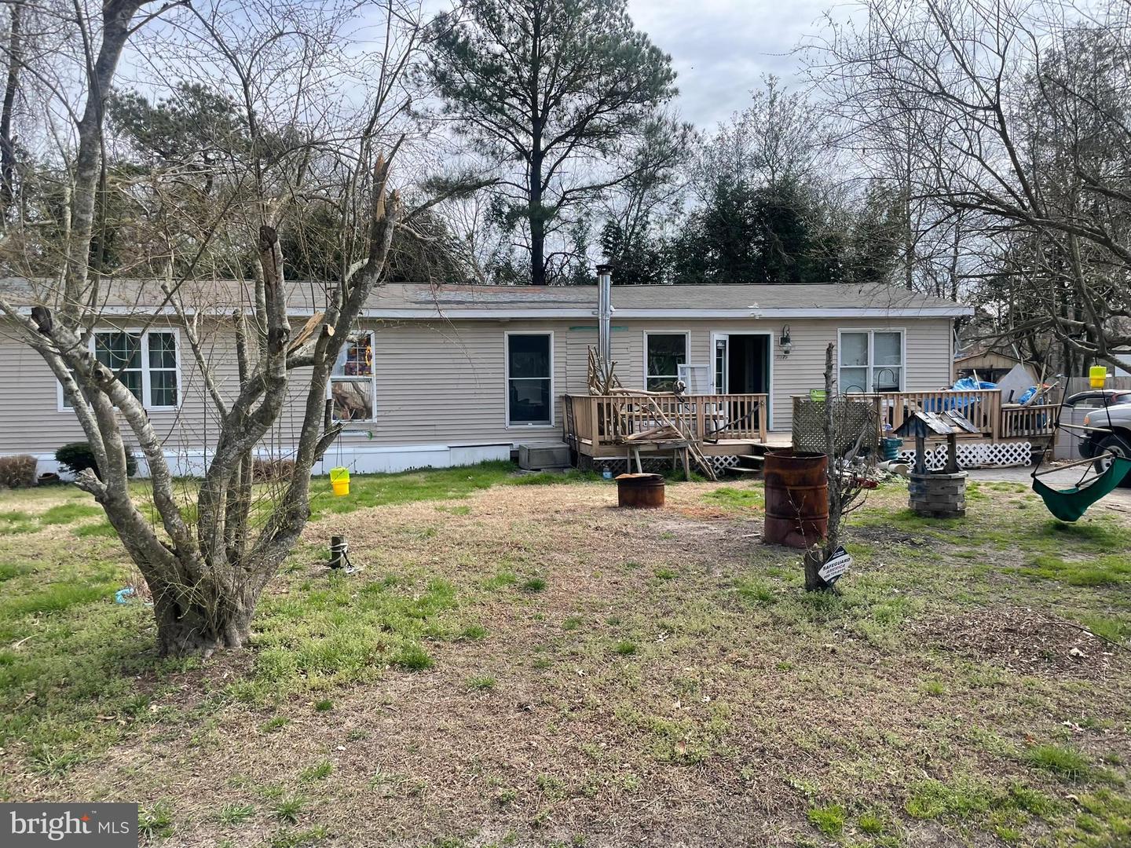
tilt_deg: +1.4
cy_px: 424
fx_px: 849
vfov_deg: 53.1
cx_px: 566
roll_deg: -2.3
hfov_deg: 67.3
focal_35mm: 26
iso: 32
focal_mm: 4.2
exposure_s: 1/1825
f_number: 1.6
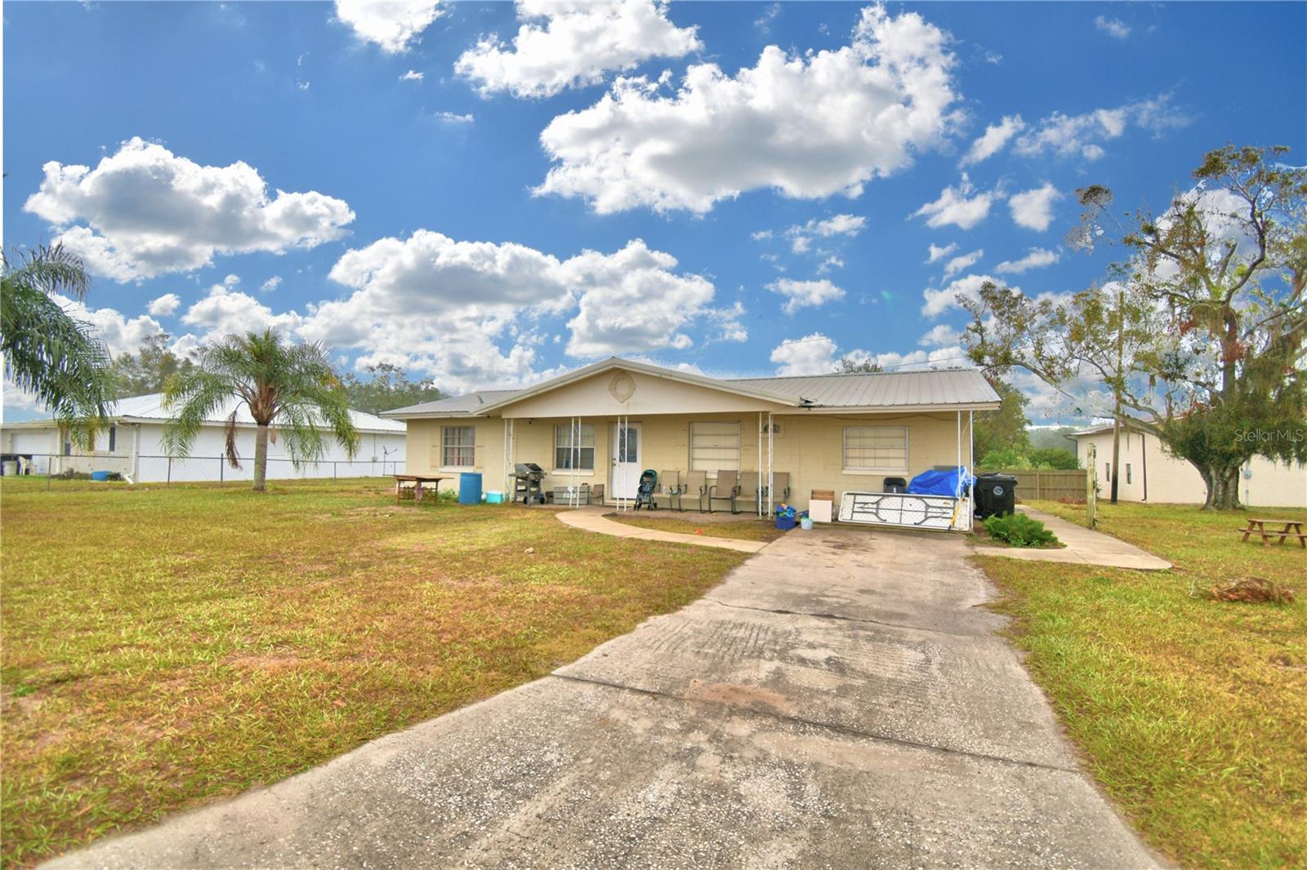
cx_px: 654
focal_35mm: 15
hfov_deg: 100.4
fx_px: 544
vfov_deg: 77.3
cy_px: 435
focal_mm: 10
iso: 100
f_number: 4.5
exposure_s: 1/640
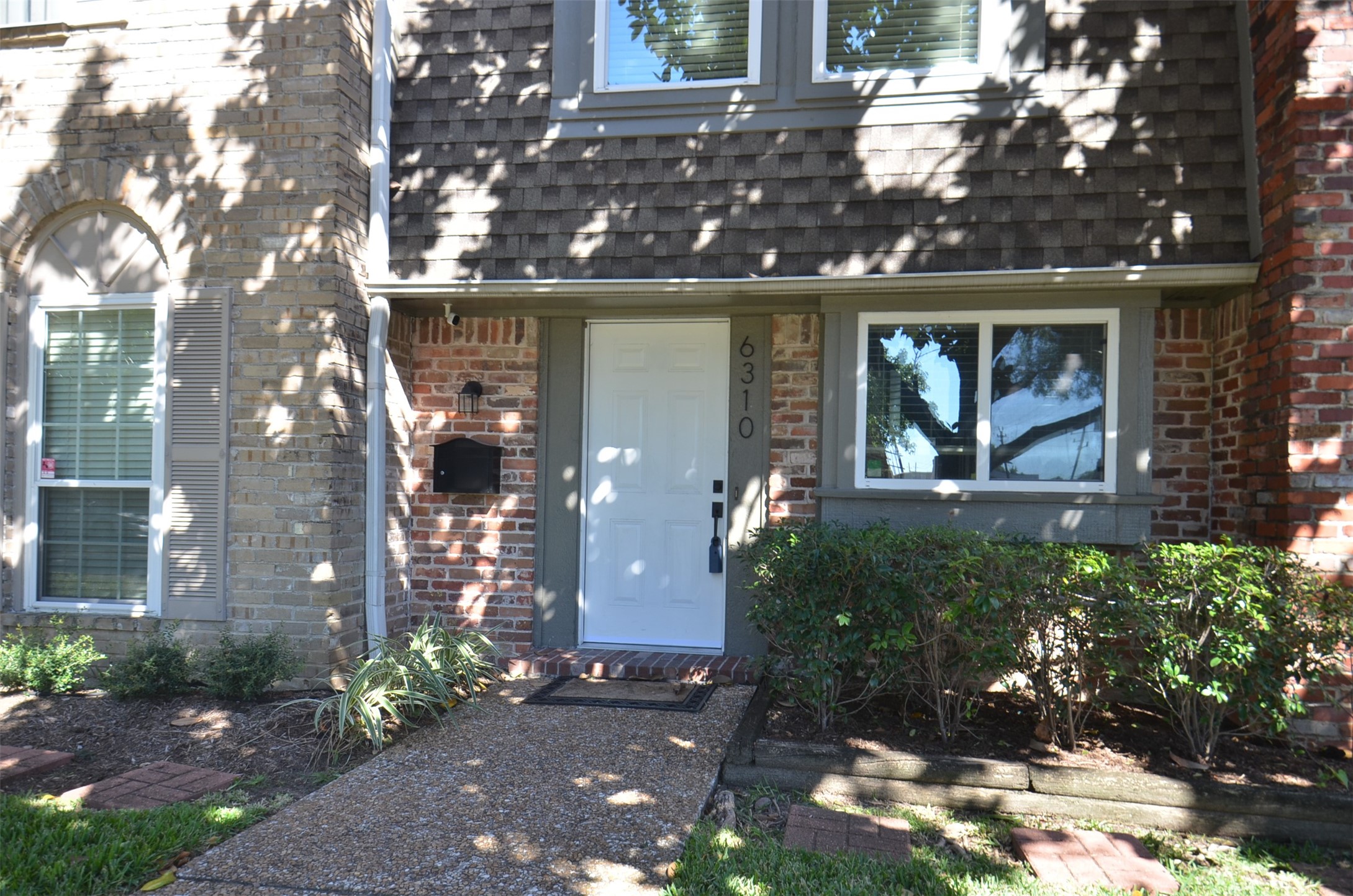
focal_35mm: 26
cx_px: 676
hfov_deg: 70.5
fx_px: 956
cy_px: 448
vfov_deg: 50.2
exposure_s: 1/125
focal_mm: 17
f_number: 5.6
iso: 220
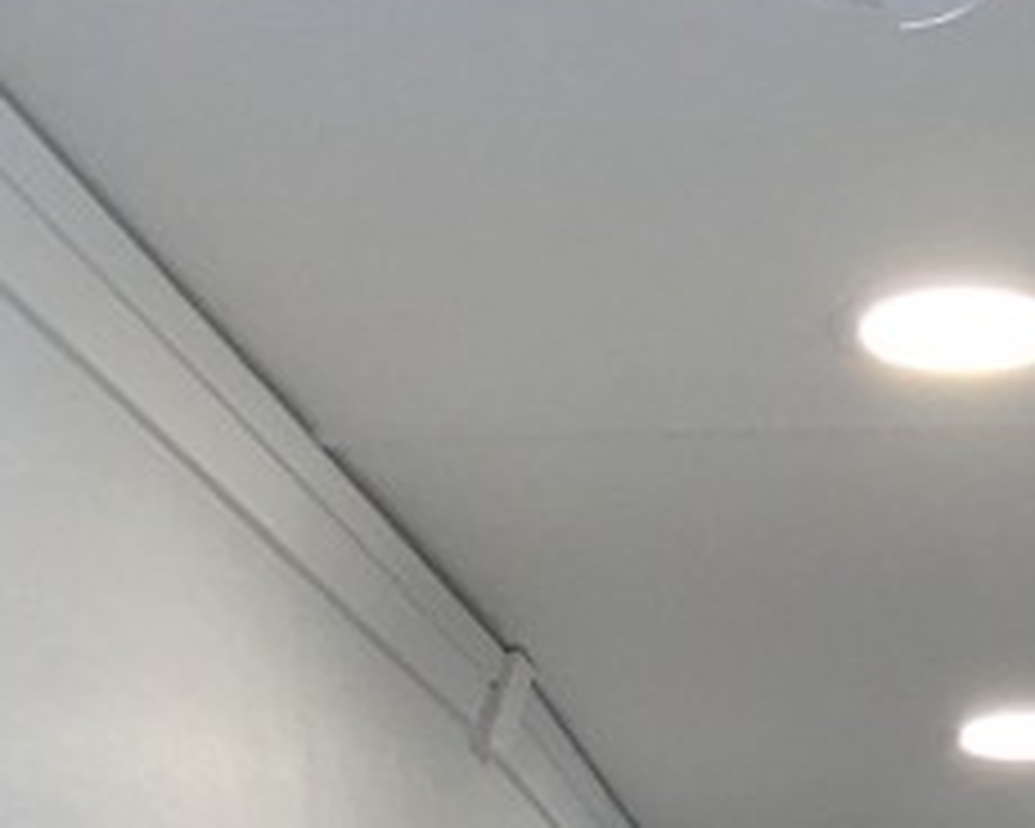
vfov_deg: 12.5
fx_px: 2910
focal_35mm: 95
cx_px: 1015
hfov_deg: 19.6
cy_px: 2012
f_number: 2.2
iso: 469
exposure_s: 1/296
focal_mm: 2.35
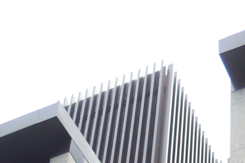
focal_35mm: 142
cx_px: 188
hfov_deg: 14.4
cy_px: 404
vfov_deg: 8.7
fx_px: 966
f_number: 2.7
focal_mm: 5
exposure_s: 1/200
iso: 100
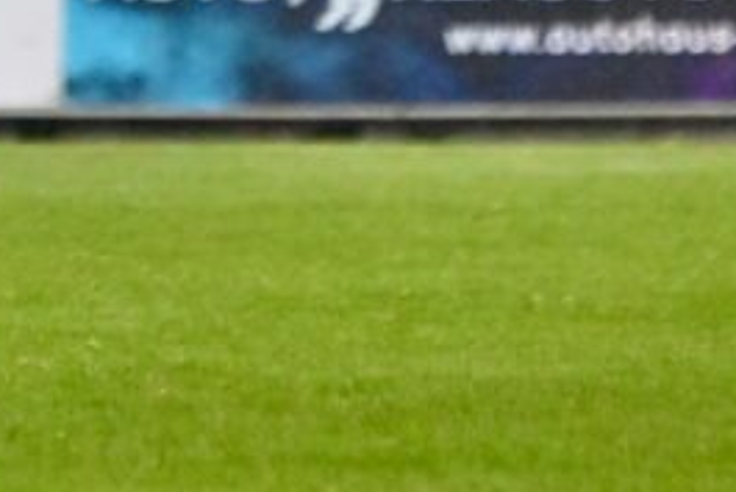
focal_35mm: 1198
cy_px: -374
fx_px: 24505
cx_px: -617
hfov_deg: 1.7
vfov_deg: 1.1
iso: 3200
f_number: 5.6
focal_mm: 310
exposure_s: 1/1600
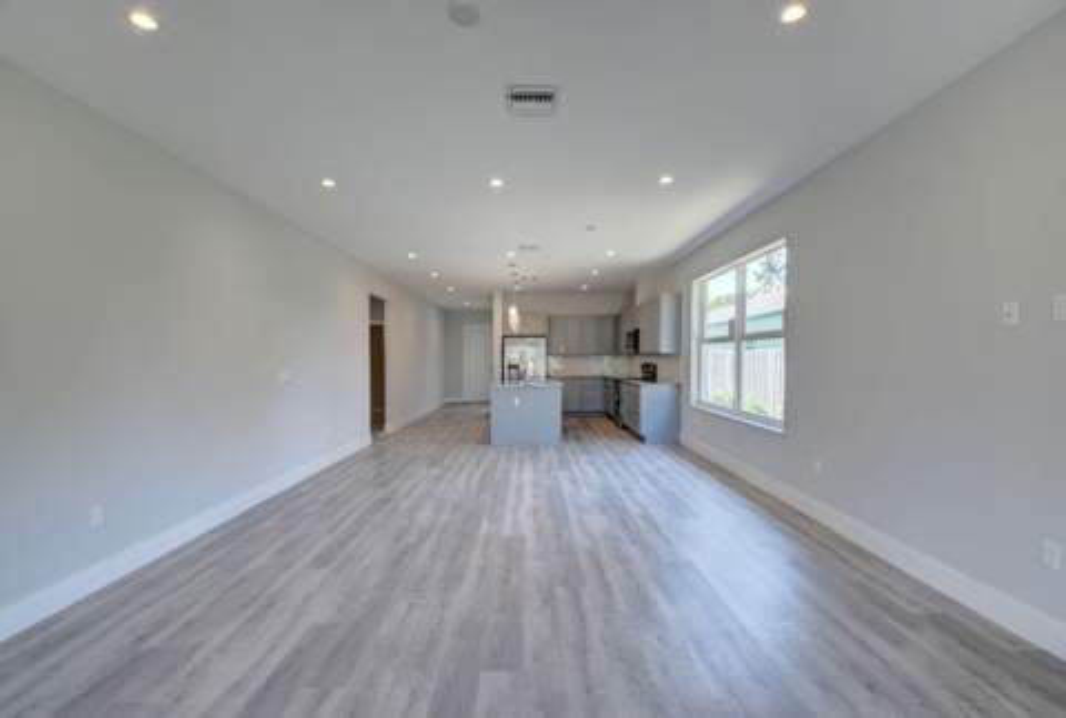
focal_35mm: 15
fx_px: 445
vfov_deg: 77.7
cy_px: 359
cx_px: 533
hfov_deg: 100.2
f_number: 8
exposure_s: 1/50
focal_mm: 10
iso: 640
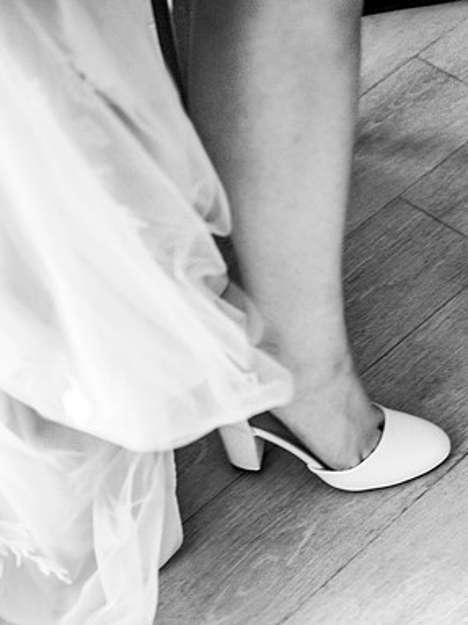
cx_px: 409
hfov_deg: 14.4
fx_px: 1840
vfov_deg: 19.3
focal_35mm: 102
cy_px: 311
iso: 1600
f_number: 2.8
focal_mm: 70
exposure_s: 1/160
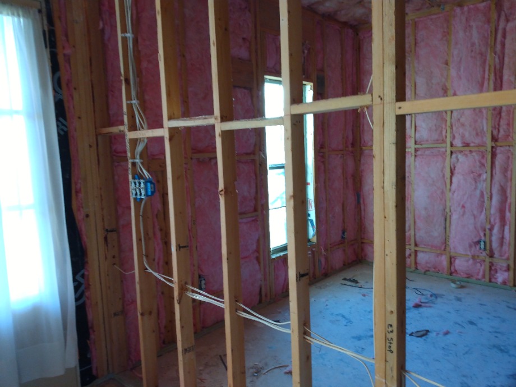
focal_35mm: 20
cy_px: 194
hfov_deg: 81.7
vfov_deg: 66.0
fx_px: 298
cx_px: 258
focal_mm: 3.54
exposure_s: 1/30
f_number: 2
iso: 209
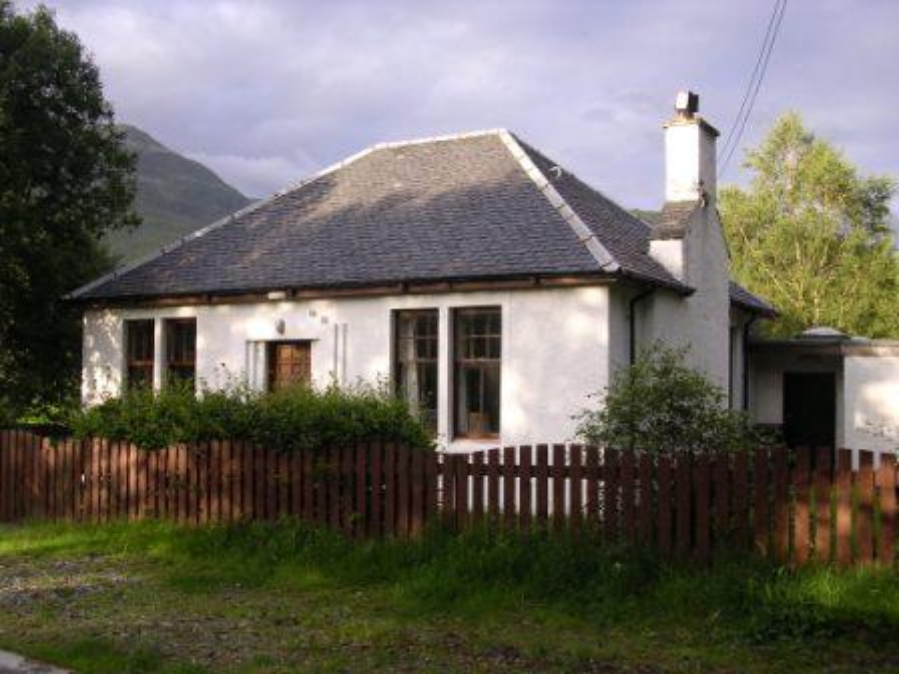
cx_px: 450
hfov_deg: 49.0
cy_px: 337
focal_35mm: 38
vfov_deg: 37.7
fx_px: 987
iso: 100
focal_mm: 5.8
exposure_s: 1/192
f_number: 2.8
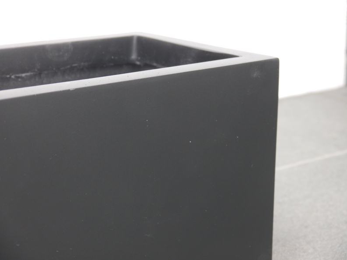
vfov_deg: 17.4
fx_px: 852
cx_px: 175
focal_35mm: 85
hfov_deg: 23.0
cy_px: 131
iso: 640
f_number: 5.6
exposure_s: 1/80
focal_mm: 42
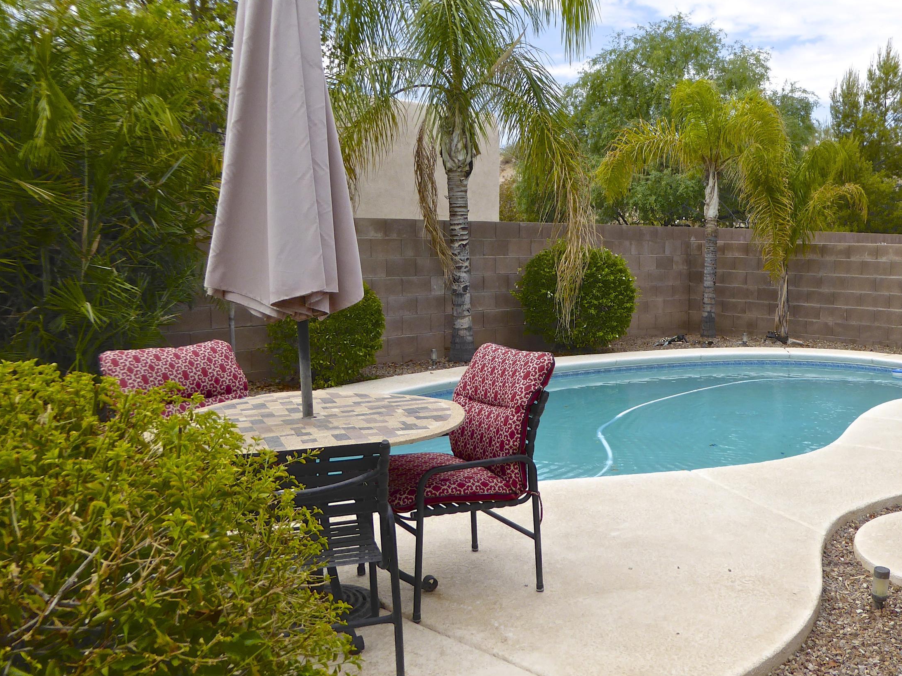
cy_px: 340
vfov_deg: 38.7
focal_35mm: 37
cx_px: 607
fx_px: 964
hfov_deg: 49.2
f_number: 3.4
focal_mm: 4.7
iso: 100
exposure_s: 1/800
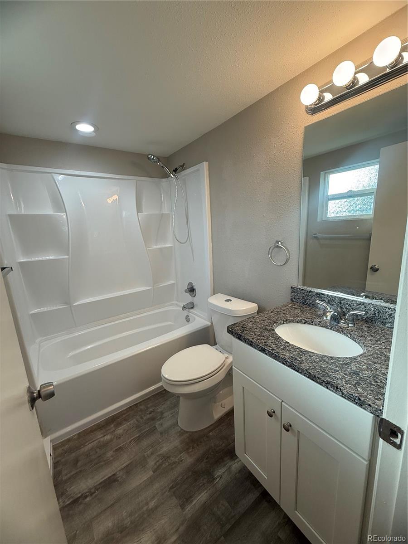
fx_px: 220
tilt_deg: -11.4
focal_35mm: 14
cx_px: 204
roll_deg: +4.3
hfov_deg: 85.7
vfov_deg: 102.1
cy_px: 272
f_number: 2.2
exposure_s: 1/120
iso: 100
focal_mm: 2.22
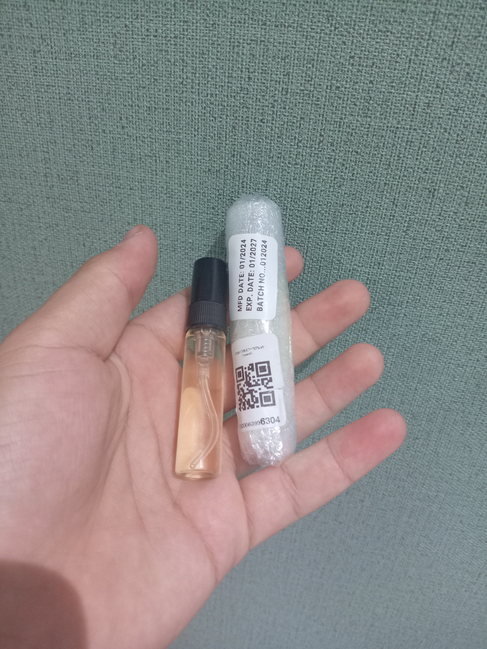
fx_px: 506
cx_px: 244
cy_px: 324
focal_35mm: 27
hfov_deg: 51.4
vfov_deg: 65.3
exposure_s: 1/20
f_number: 1.8
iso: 1430
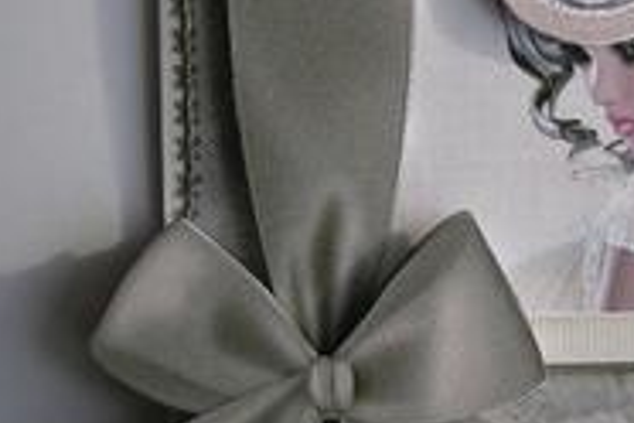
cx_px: 576
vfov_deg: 15.4
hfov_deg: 22.5
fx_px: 1550
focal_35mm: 88
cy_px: 55
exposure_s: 1/245
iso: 50
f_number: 2.8
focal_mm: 5.4
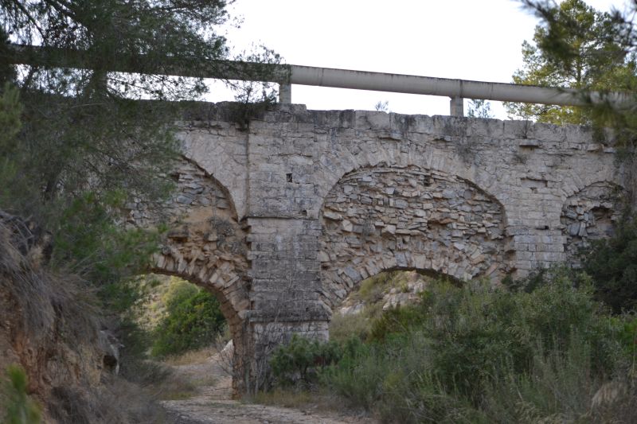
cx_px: 318
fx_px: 1459
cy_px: 212
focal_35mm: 82
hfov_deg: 24.6
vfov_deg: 16.5
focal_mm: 55
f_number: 4.5
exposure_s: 1/160
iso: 100
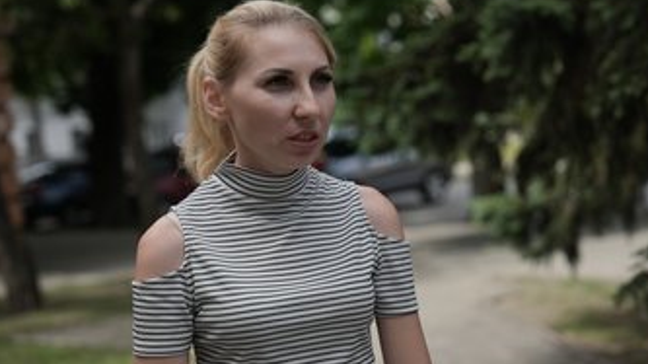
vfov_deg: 15.5
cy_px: 172
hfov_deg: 27.1
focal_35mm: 78
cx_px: 381
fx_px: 1340
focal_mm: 62
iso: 160
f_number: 2.8
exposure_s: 1/100
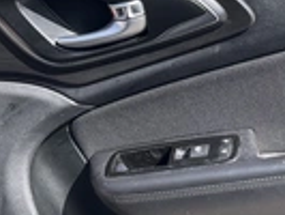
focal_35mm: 87
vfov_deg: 17.0
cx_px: 257
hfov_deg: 22.0
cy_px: 92
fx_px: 717
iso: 25
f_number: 1.8
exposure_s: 1/509
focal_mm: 3
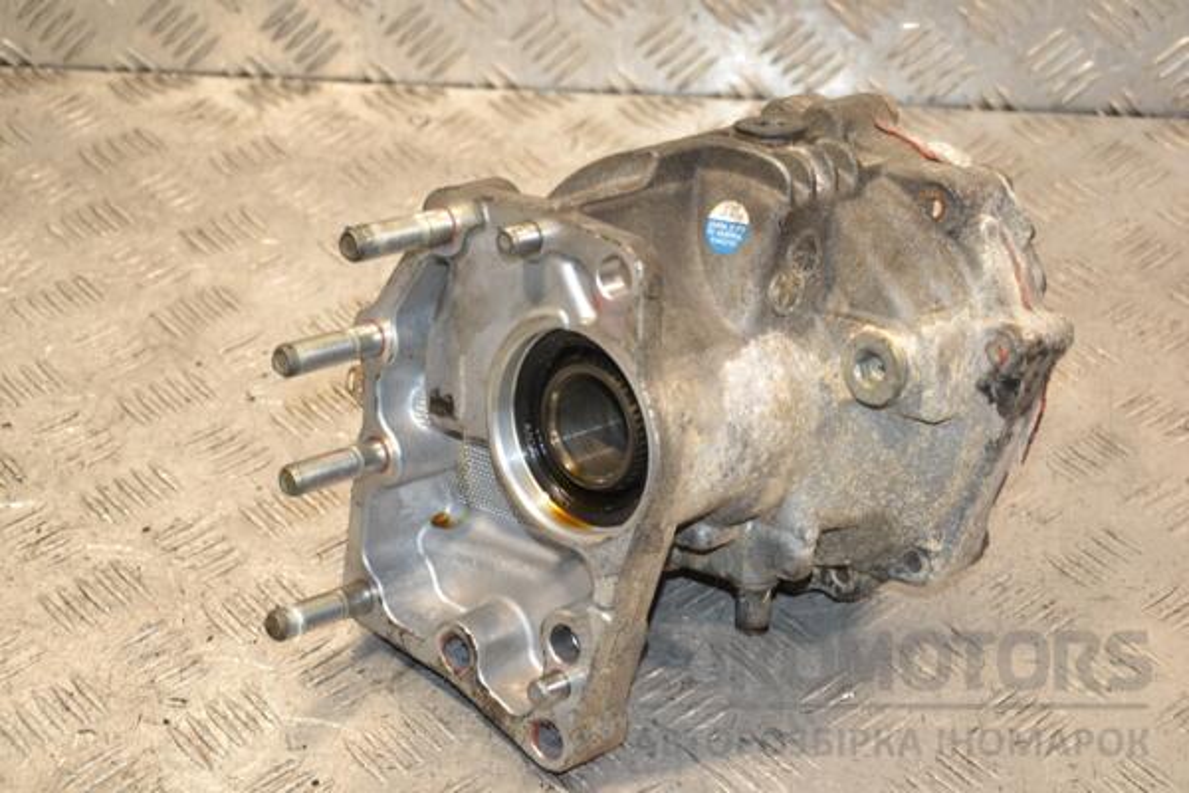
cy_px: 396
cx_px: 594
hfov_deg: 28.1
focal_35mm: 72
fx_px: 2378
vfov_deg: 18.9
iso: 800
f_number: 5.6
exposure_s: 1/200
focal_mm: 48
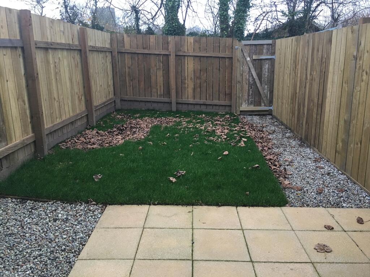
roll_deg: +0.0
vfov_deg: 48.2
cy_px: 138
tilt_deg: -11.7
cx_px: 185
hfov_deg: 61.7
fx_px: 310
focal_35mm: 29
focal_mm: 4.15
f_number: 2.2
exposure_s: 1/17
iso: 64
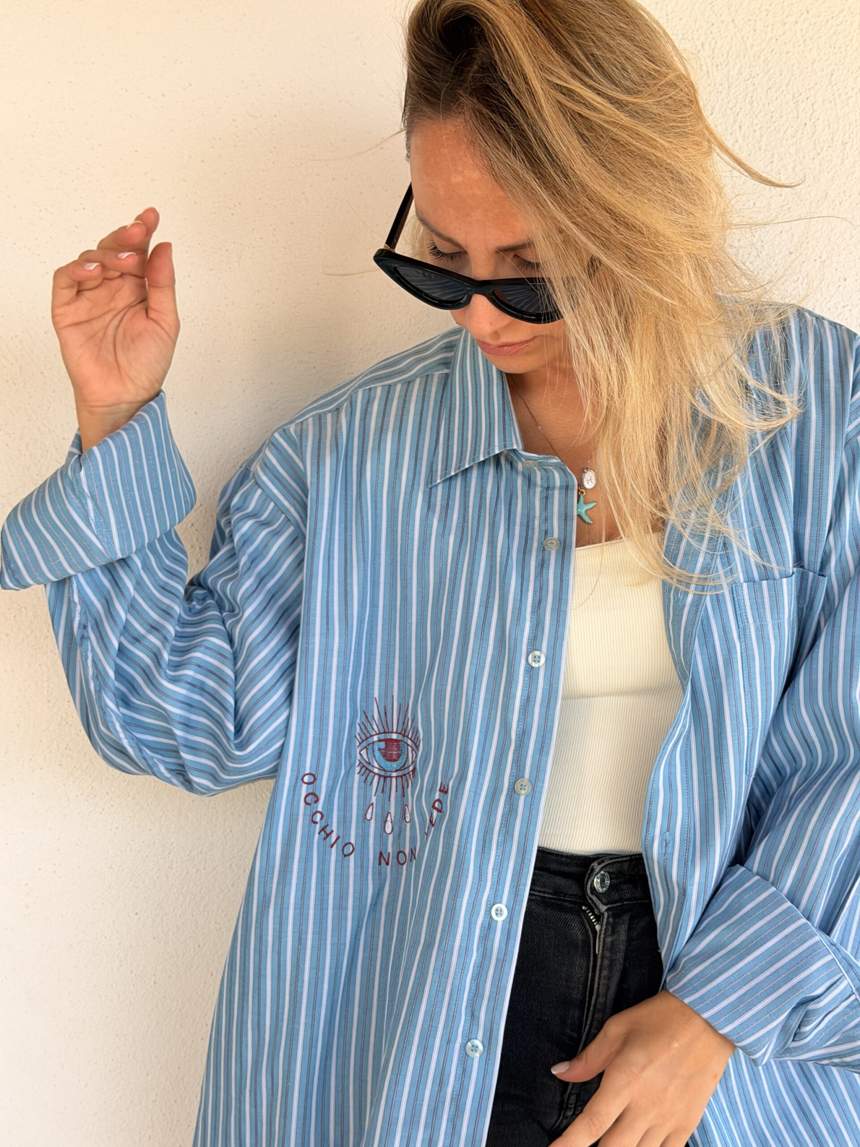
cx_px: 430
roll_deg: -1.5
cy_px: 574
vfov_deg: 39.7
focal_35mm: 48
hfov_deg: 30.3
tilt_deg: -7.4
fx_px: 1590
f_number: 1.78
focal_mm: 6.76
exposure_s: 1/675
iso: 64
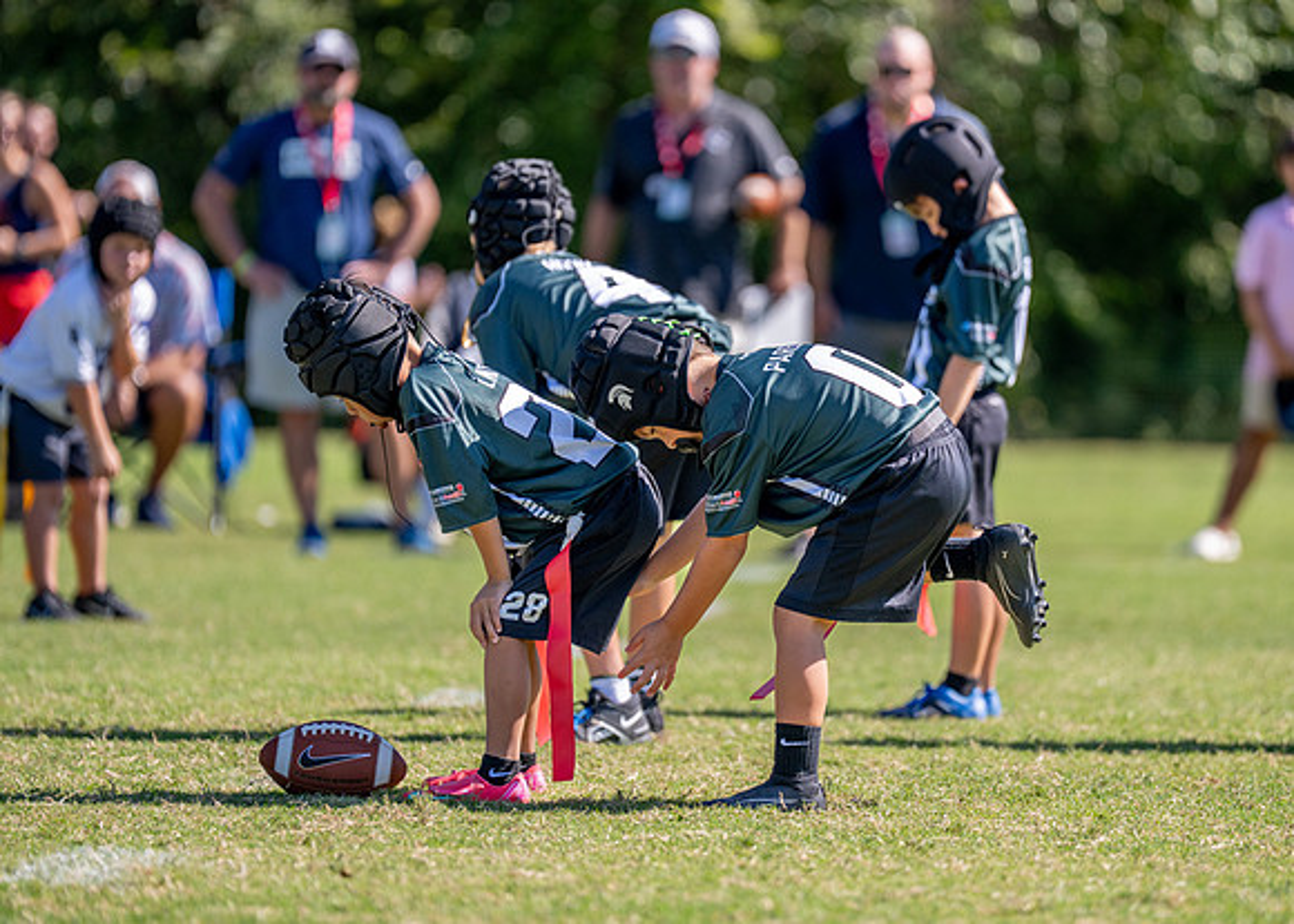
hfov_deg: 8.3
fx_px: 8893
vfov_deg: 5.9
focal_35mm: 242
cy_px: 463
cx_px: 761
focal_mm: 200
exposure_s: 1/2500
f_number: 2.8
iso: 200
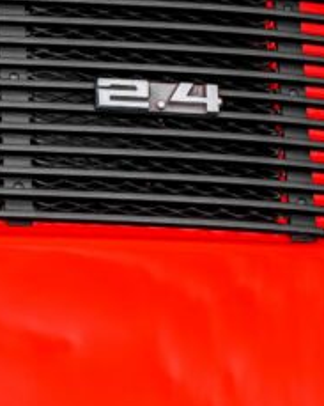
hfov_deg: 7.1
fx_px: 2519
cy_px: 338
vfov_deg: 9.2
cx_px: -274
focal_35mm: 210
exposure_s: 1/640
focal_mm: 50
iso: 100
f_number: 3.2
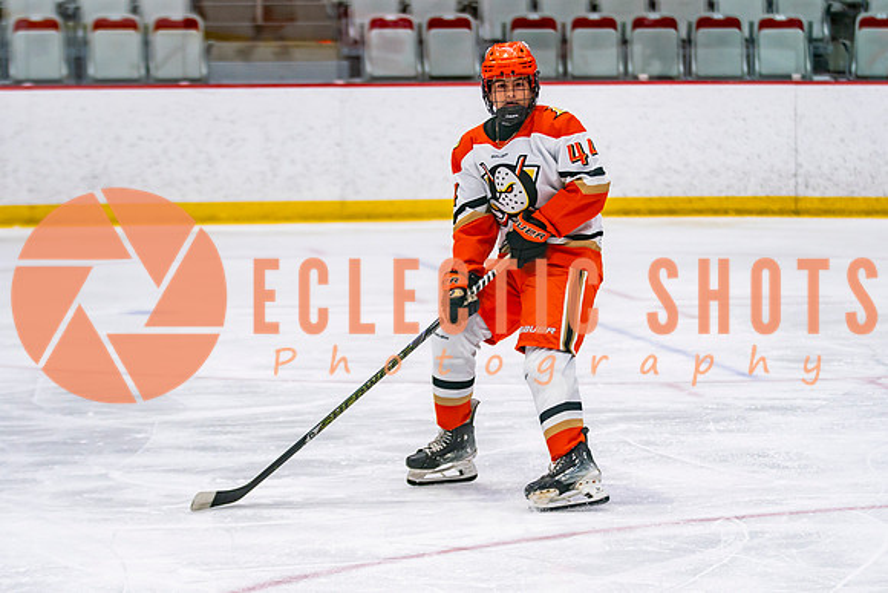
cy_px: 321
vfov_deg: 8.8
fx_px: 3864
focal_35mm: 157
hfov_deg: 13.1
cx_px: 493
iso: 640
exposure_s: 1/640
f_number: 2.8
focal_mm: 100
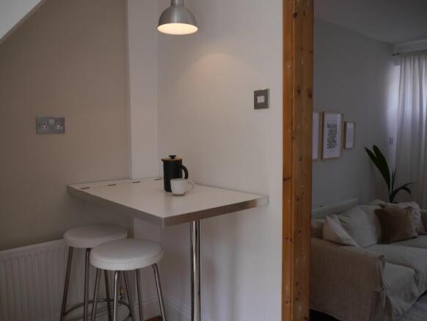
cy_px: 160
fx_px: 346
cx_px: 214
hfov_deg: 63.4
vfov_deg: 49.8
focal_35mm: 28
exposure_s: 1/160
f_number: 4
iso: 160
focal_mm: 14
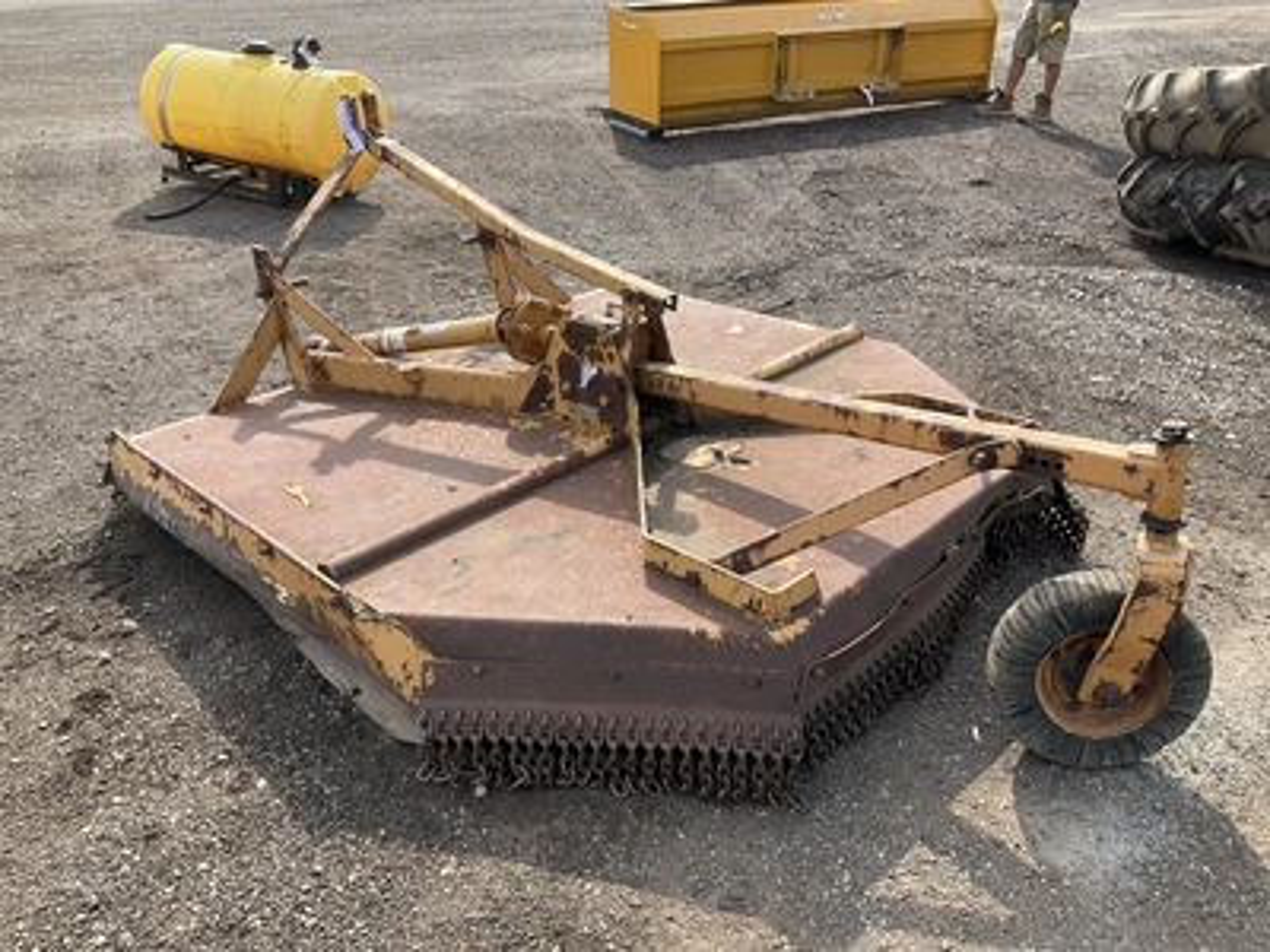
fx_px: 1064
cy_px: 476
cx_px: 635
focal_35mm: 29
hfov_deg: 61.7
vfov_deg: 48.2
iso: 25
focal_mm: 3
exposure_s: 1/635
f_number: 1.8
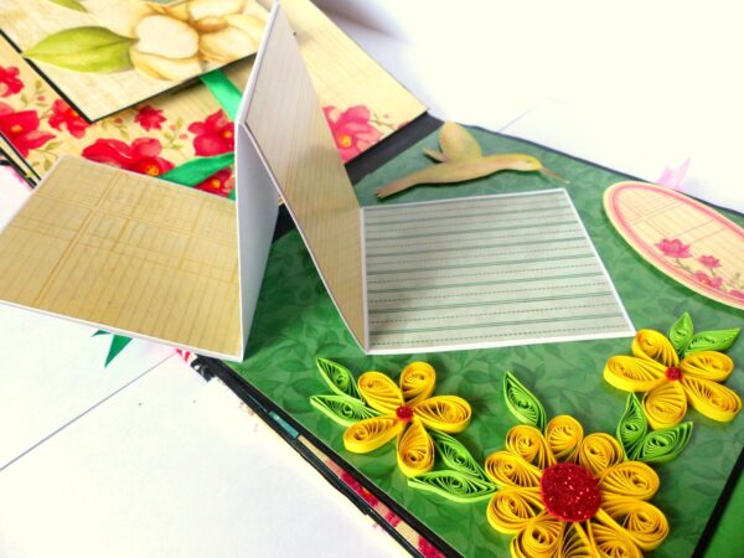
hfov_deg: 69.4
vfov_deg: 54.9
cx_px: 372
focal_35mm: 25
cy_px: 279
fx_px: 537
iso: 100
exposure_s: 1/200
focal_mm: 4.5
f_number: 2.8
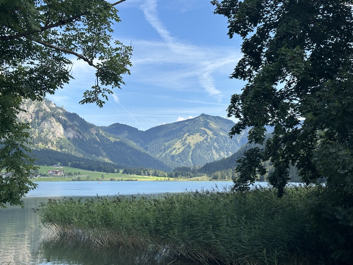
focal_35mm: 48
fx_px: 489
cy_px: 132
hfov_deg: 39.7
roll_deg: +0.0
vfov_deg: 30.3
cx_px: 176
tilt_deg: +5.4
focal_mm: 6.86
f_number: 1.78
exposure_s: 1/2410
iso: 64
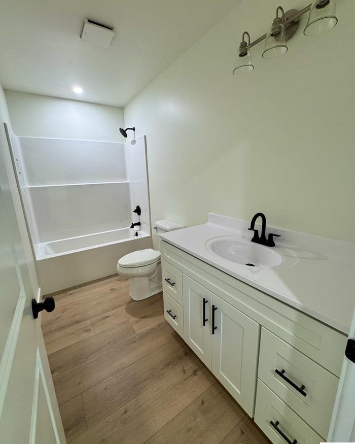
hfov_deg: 84.0
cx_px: 178
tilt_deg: -13.5
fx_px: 197
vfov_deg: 96.8
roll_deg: +1.5
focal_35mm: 15
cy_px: 219
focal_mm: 2.22
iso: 160
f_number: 2.2
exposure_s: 1/60
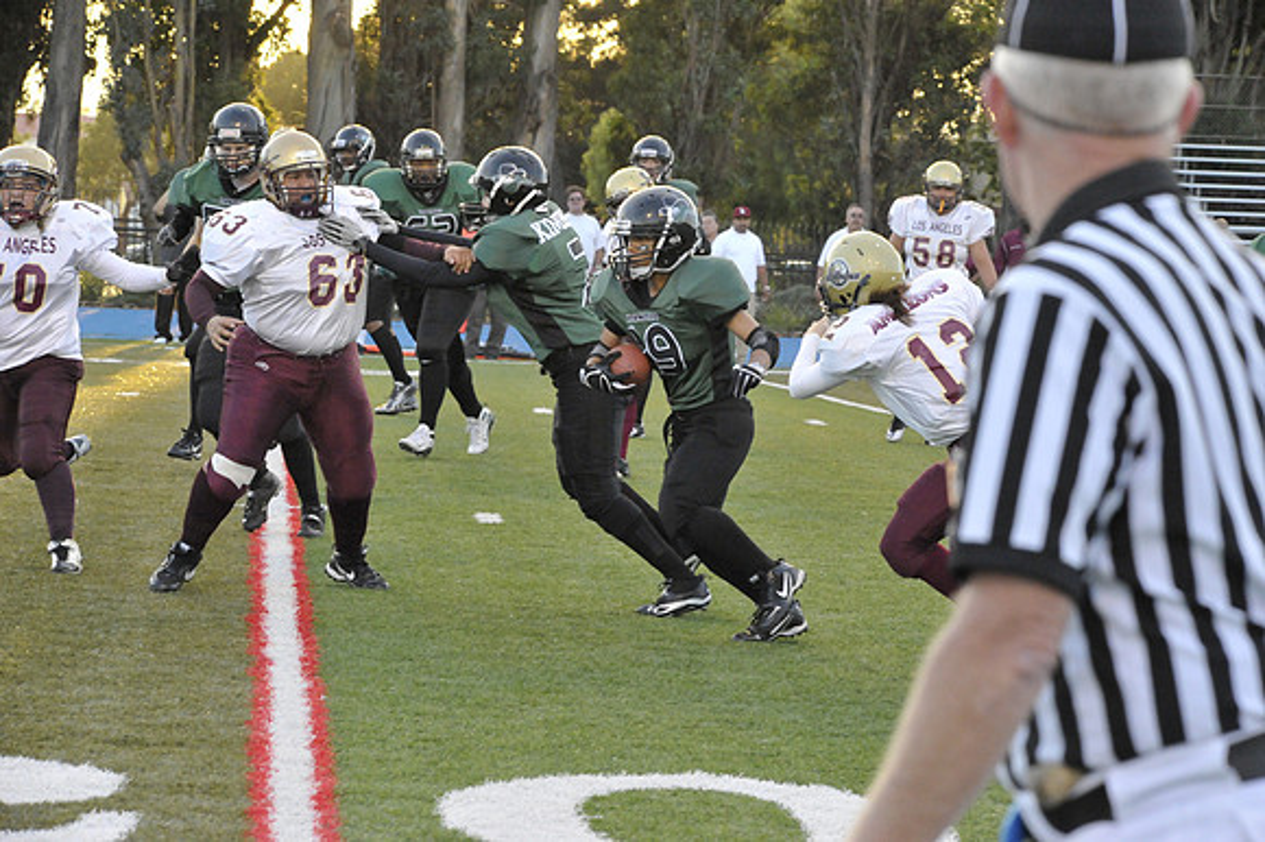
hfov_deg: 13.7
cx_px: 632
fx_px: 5268
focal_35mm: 150
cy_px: 421
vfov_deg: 9.1
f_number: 10
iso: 12800
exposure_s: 1/800
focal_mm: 150
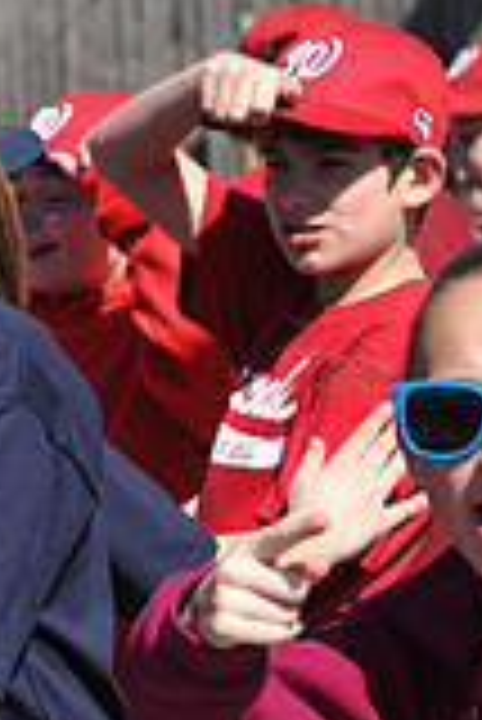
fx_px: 5090
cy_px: 675
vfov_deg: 8.1
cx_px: -784
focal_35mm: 254
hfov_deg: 5.2
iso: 200
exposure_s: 1/800
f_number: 5
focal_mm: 70
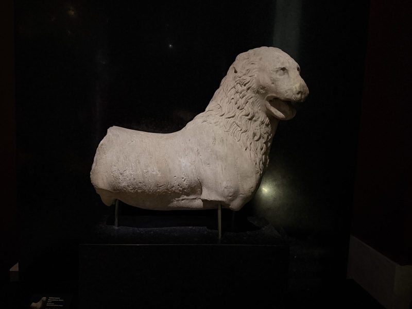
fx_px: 286
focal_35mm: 24
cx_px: 206
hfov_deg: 71.6
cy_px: 154
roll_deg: -1.8
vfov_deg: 56.8
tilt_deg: -4.6
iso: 640
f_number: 1.78
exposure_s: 1/60
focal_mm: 6.76
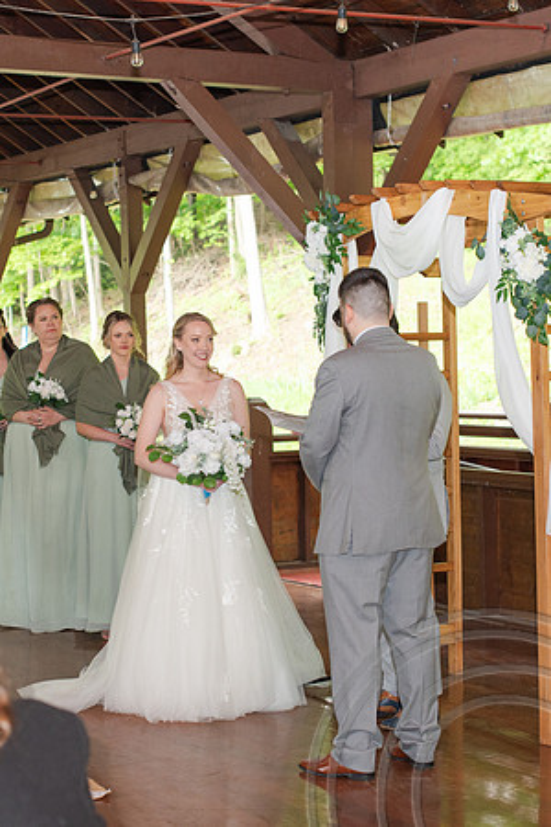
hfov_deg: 18.0
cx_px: 235
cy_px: 413
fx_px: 1739
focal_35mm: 76
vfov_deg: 26.7
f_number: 3.5
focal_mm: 50
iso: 720
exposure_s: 1/200
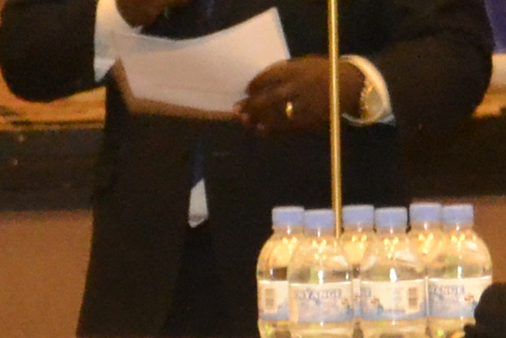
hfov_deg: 3.4
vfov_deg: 2.3
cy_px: 117
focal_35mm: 599
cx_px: 655
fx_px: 8419
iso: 3200
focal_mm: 52
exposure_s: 1/60
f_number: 7.1
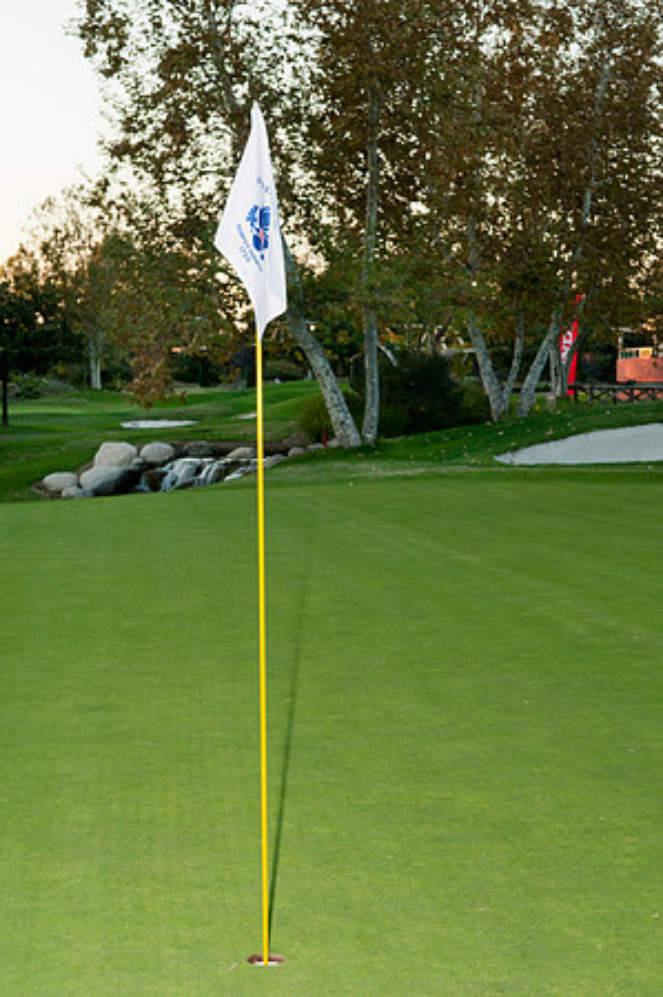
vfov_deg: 33.4
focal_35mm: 60
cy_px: 498
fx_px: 1661
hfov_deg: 22.6
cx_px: 332
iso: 500
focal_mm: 40
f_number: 7.1
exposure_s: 1/200
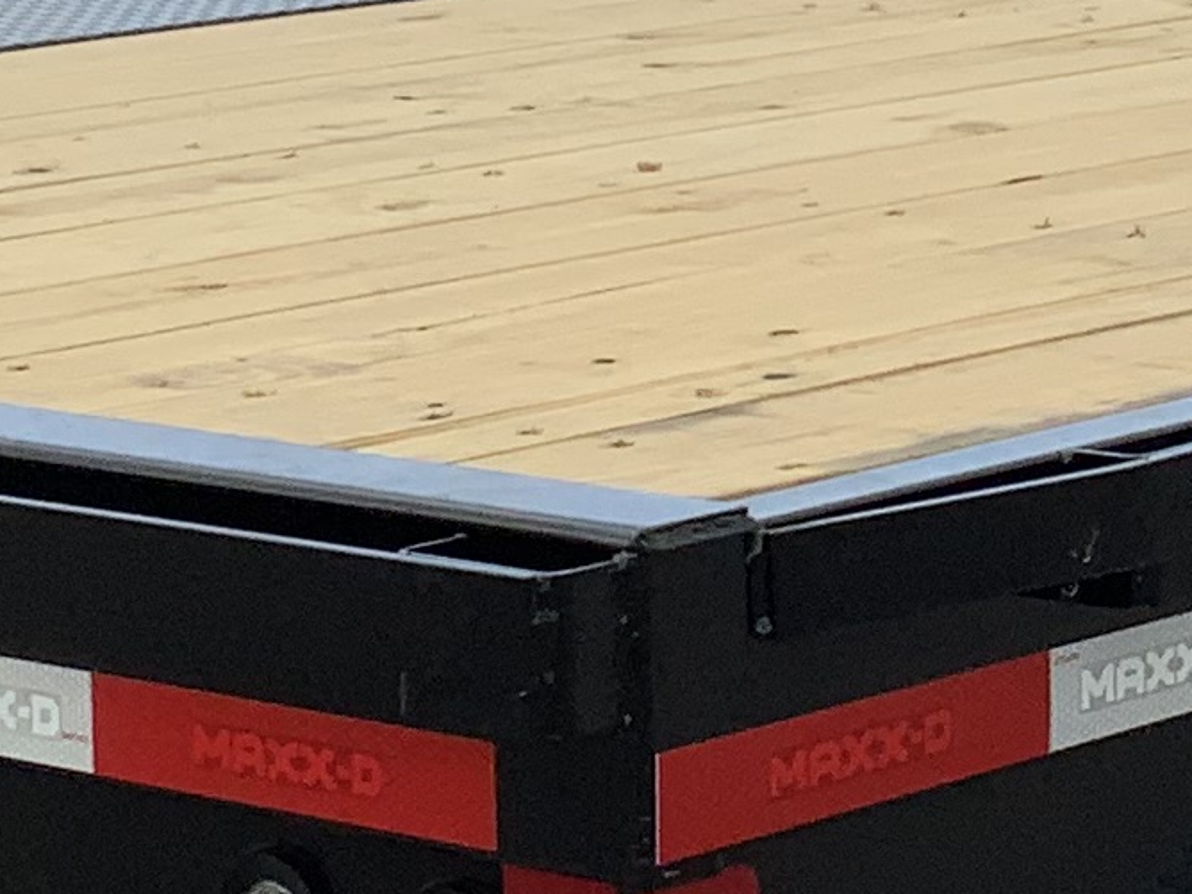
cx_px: 987
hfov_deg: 11.3
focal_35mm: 175
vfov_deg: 8.4
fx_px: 6026
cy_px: 30
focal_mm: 3
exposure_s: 1/1250
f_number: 1.8
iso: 16
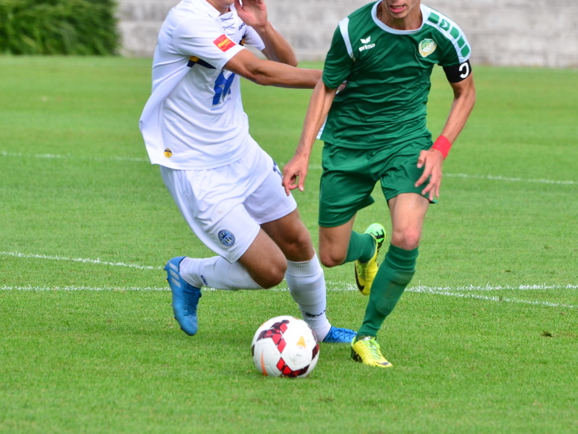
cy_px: 186
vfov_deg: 3.1
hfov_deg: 4.1
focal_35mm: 483
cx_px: 437
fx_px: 8064
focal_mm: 220
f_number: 6.3
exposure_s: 1/800
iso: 800
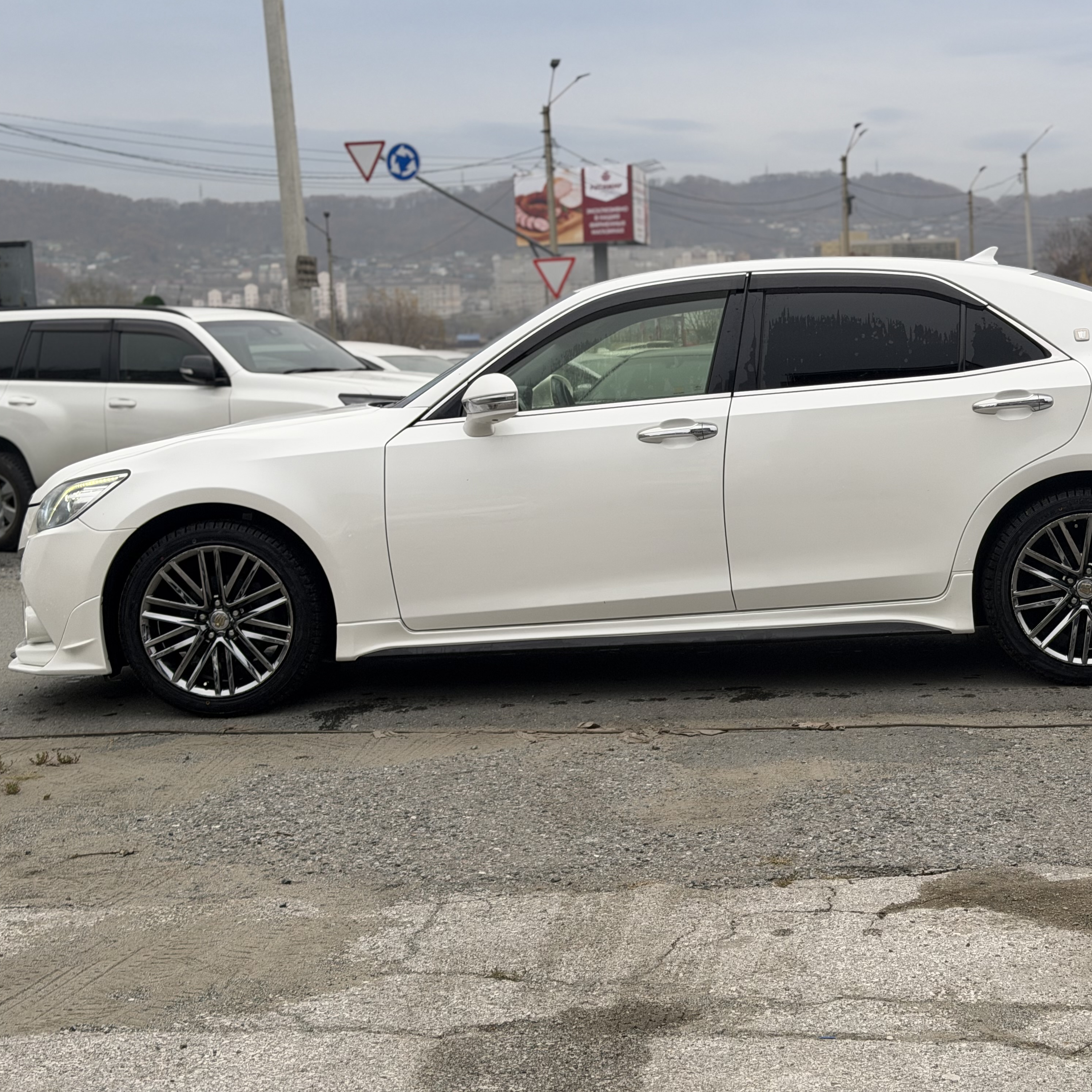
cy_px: 544
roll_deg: +0.7
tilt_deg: -5.7
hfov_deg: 29.8
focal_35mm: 57
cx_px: 723
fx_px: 2034
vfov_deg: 30.0
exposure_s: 1/432
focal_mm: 6.76
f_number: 1.78
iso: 64
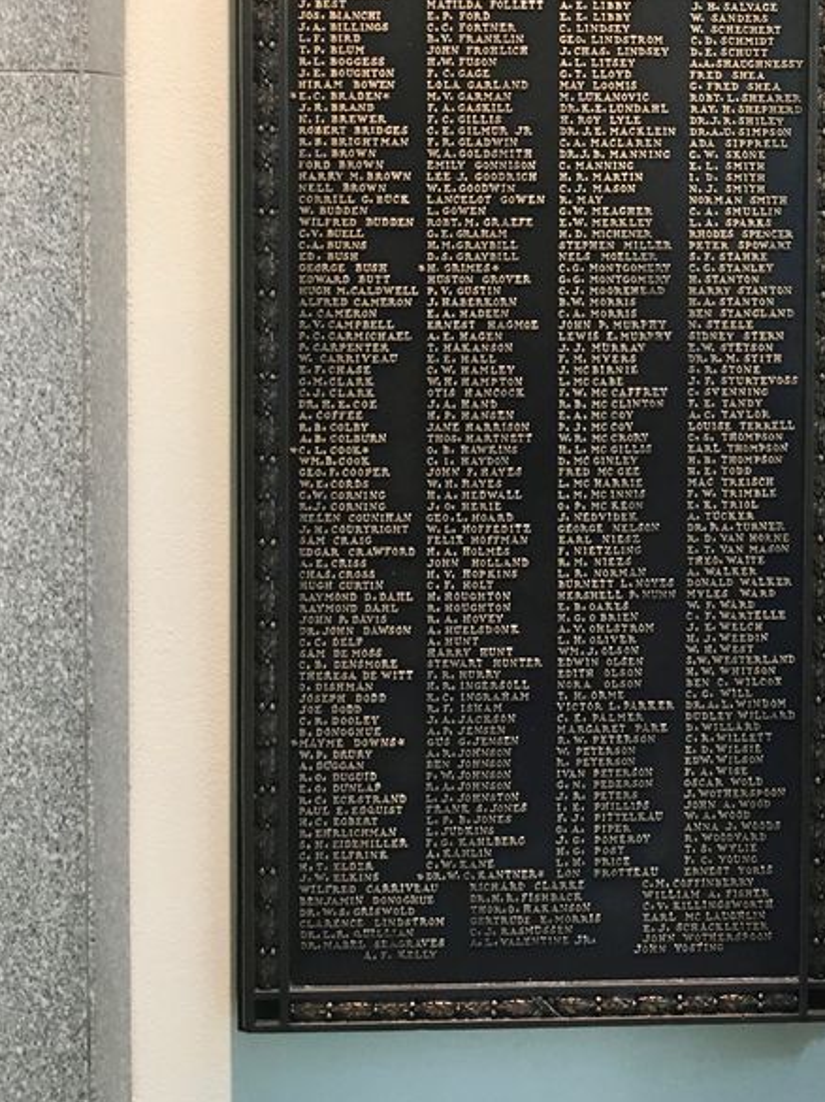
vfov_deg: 36.9
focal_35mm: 50
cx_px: 622
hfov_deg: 28.6
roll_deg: -0.4
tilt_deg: -2.4
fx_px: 1591
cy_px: 219
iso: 80
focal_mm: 4.15
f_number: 2.2
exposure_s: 1/30
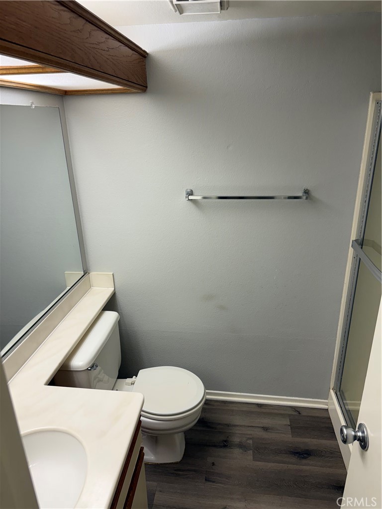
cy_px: 254
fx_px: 353
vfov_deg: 71.6
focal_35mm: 24
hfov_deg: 56.8
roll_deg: +1.0
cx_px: 191
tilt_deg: -21.2
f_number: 1.78
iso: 100
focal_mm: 6.76
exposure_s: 1/120
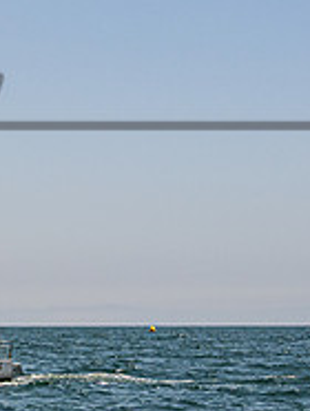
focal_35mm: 115
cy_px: 128
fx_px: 1370
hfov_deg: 12.0
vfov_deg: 17.0
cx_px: -230
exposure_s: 1/3200
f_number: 8
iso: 500
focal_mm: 28
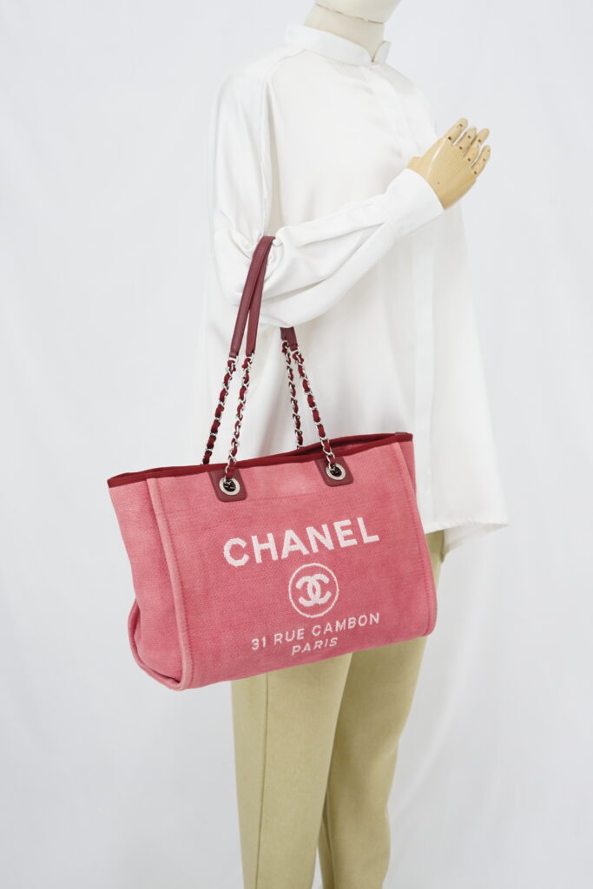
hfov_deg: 27.0
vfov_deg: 39.6
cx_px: 296
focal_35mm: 50
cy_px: 444
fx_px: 1235
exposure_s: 1/8
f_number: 6.3
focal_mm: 50
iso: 640
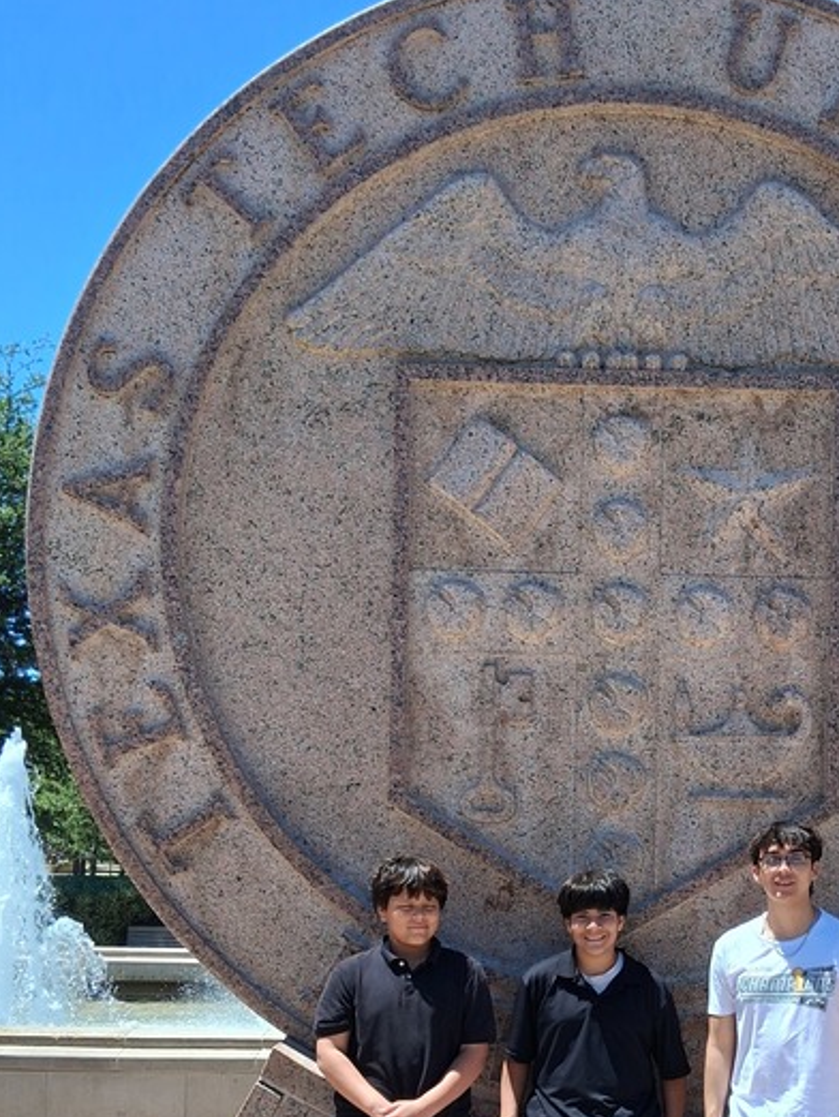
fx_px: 1647
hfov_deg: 28.3
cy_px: 839
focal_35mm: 51
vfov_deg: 36.6
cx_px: 604
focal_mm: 3.98
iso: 25
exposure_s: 1/424
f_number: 1.8
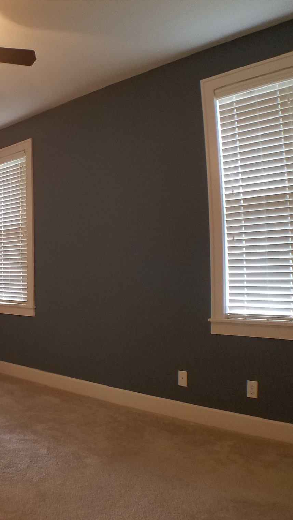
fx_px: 525
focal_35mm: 38
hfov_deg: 28.9
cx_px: -11
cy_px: 260
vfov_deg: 52.8
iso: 160
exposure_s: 1/24
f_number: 1.7
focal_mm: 4.2
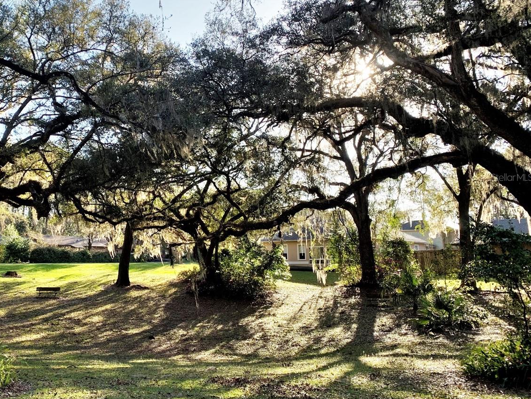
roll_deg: +0.0
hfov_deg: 48.9
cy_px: 177
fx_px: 568
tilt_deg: +7.8
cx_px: 157
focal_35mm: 37
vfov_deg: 38.6
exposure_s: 1/412
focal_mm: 4.25
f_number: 1.8
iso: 25
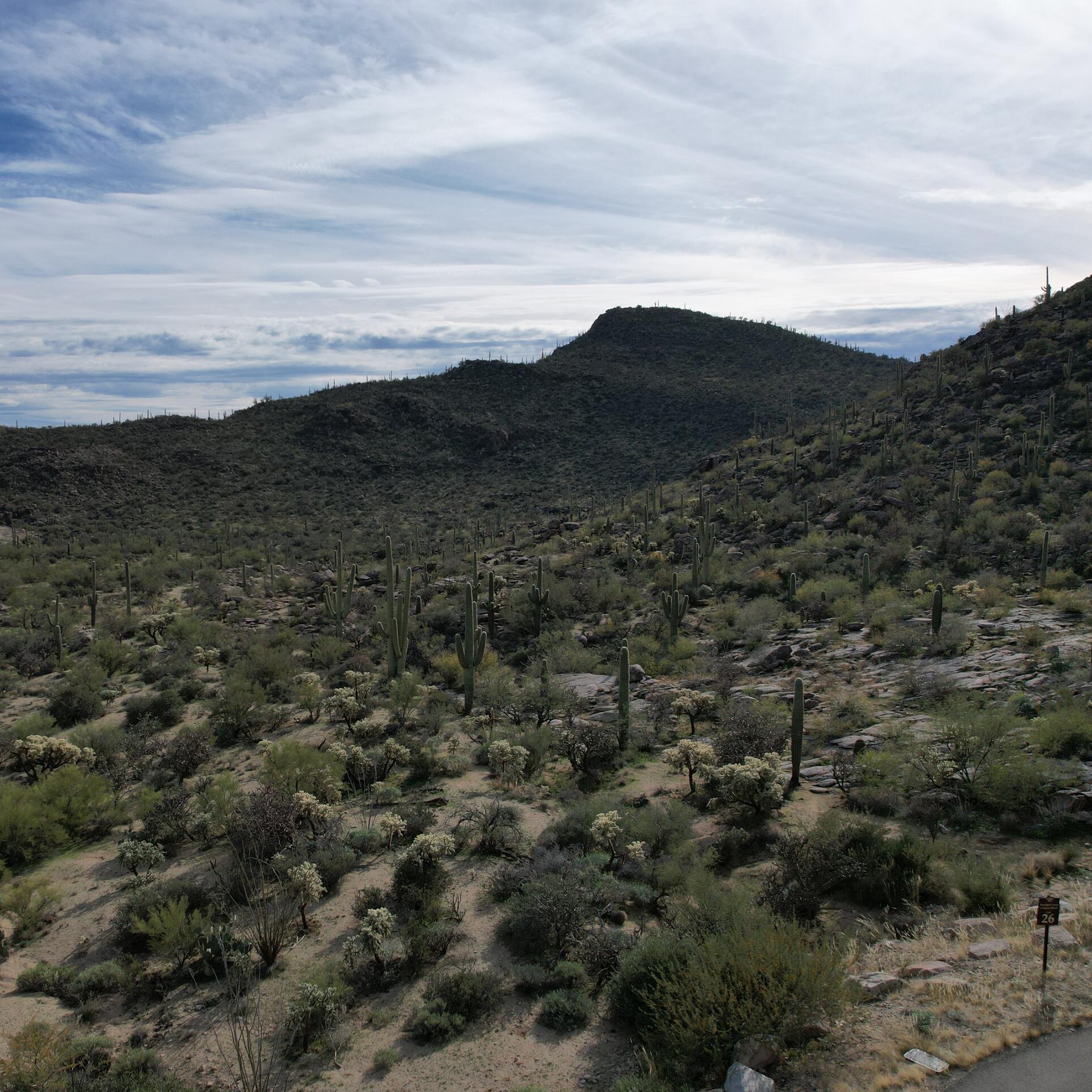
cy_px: 562
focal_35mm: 29
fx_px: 1035
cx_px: 396
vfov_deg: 55.6
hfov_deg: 54.9
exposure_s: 1/5000
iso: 100
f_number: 2.8
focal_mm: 8.38
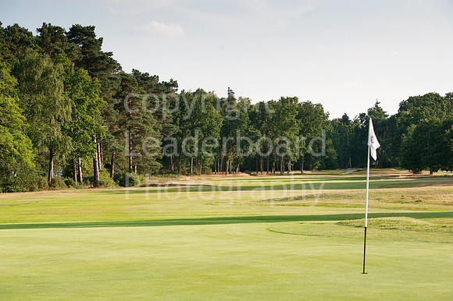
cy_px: 150
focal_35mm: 102
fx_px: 1283
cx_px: 226
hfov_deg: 20.0
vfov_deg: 13.4
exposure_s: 1/500
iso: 500
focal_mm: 102
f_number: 8
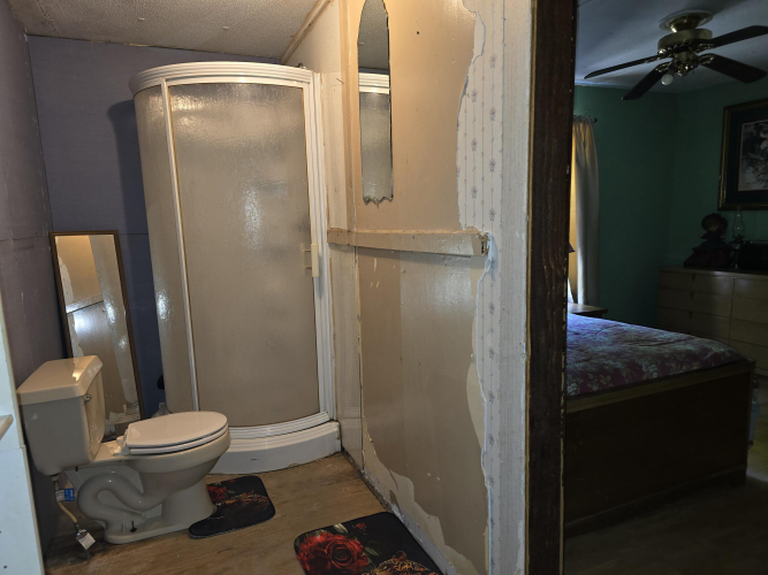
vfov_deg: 58.9
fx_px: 510
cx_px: 384
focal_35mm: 23
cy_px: 288
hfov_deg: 73.9
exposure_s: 1/24
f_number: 1.7
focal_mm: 6.3
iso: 125
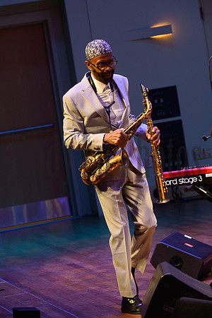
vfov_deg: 10.8
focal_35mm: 190
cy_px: 159
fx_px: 1678
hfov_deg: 7.2
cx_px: 106
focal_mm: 190
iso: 3200
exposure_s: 1/125
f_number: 8
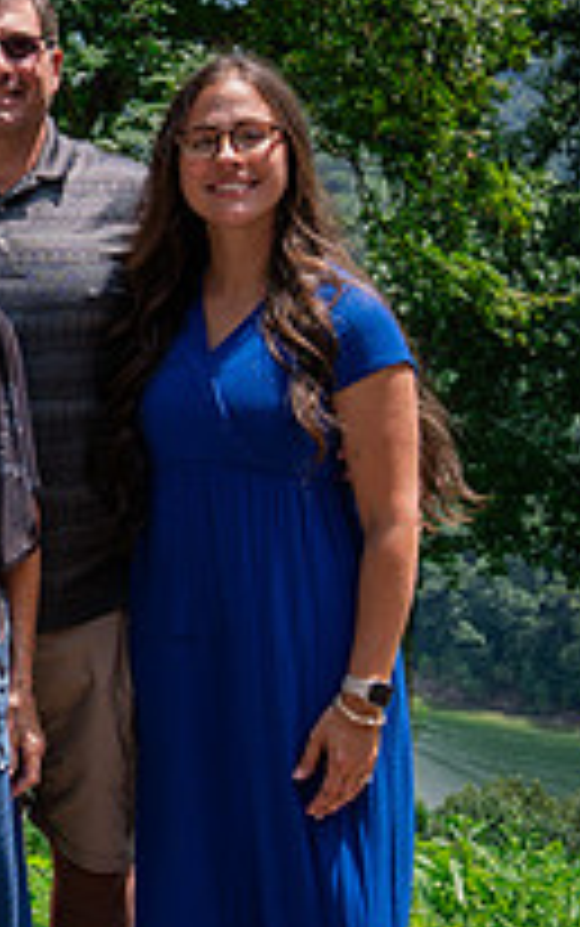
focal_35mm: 115
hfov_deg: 10.8
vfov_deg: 18.1
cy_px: 461
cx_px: -423
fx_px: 2904
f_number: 8
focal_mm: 40
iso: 200
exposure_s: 1/200
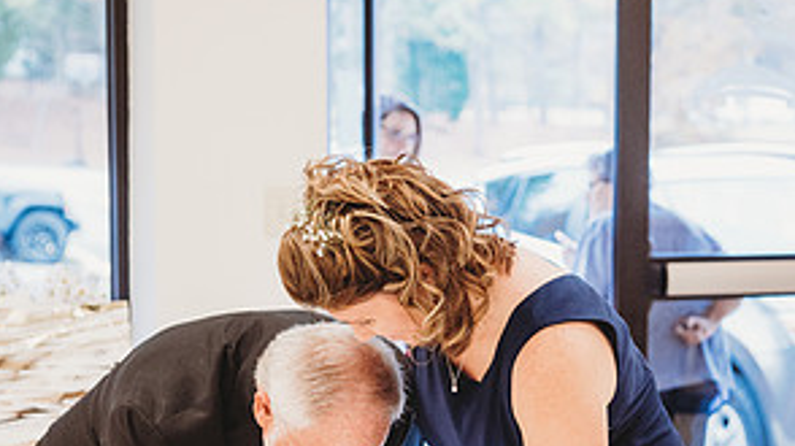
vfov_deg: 12.9
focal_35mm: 93
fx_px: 1959
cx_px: 392
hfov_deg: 22.9
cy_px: 351
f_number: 4
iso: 2500
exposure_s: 1/200
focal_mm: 58
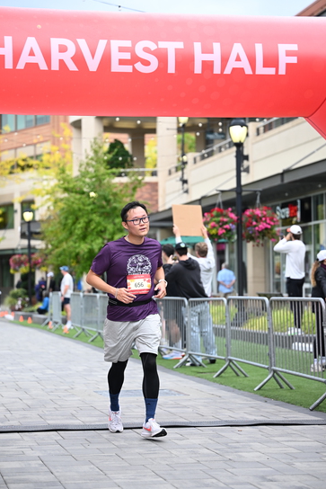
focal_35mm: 87
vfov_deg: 23.4
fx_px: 1181
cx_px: 164
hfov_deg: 15.7
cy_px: 245
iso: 640
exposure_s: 1/1600
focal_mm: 86
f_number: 2.8
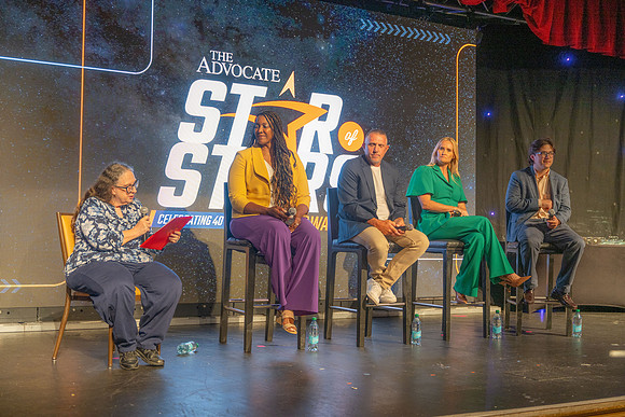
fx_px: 816
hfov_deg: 41.9
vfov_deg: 28.7
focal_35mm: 47
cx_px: 312
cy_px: 208
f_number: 2.8
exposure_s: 1/60
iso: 400
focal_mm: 47
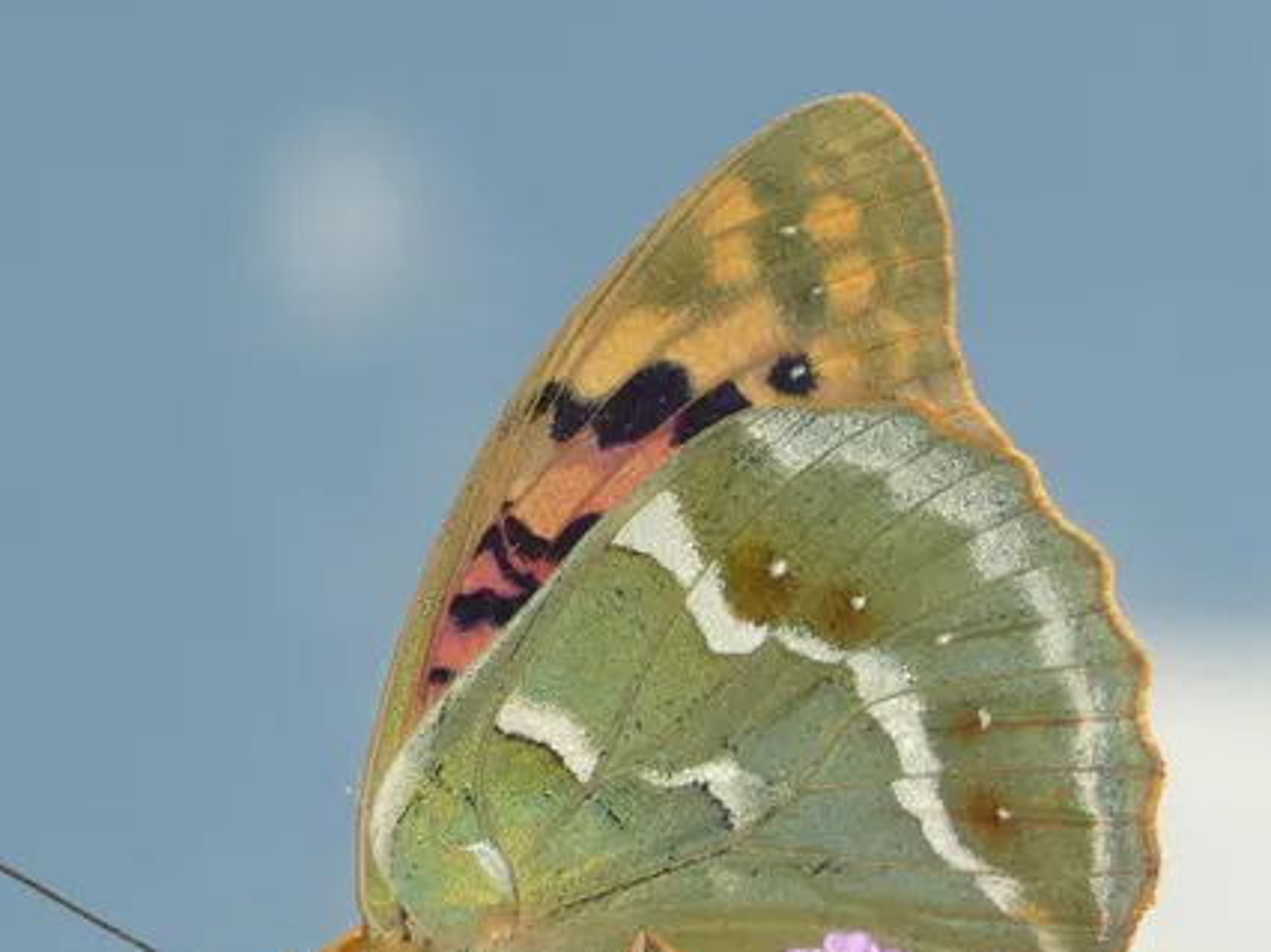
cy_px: 686
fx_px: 10092
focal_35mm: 275
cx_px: 609
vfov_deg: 5.4
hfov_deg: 7.2
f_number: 5.5
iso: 80
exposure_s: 1/160
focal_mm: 32.7
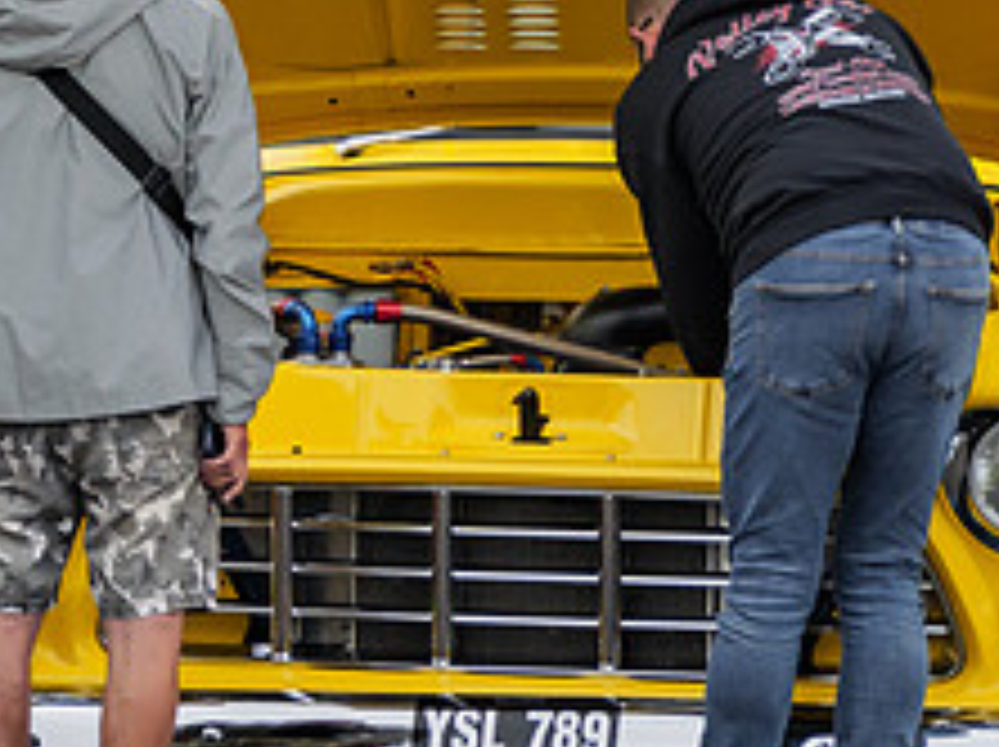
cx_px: 432
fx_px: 11675
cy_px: 255
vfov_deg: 3.7
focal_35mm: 405
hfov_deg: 4.9
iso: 200
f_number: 4
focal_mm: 54
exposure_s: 1/320
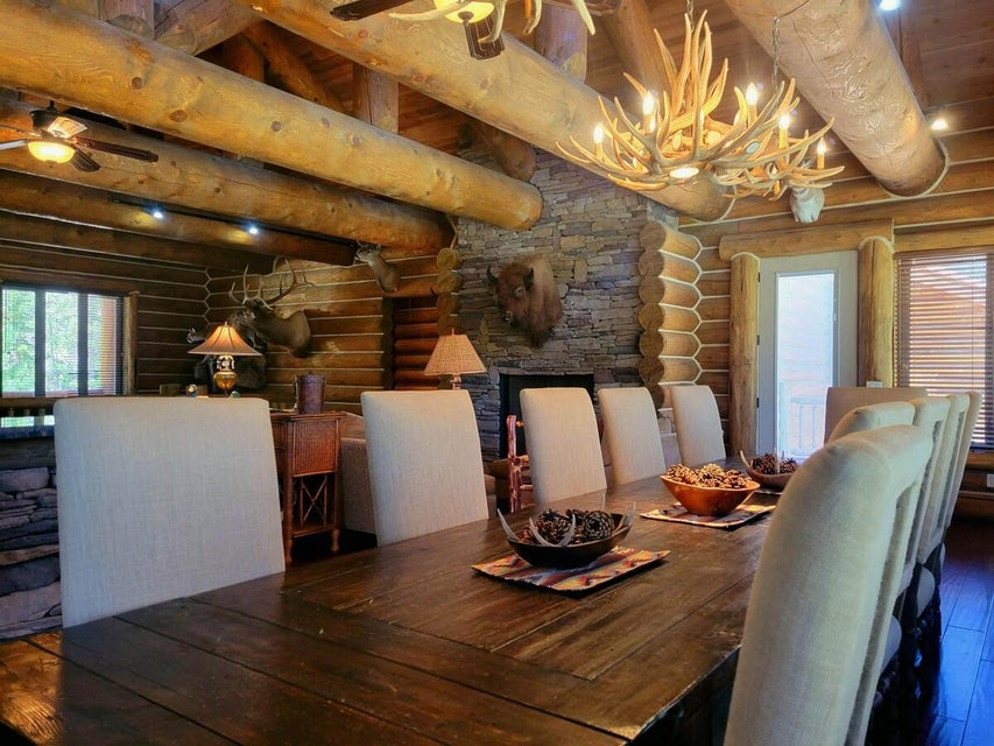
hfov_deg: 67.3
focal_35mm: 26
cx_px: 497
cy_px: 373
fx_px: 747
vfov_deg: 53.1
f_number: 1.8
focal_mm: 5.4
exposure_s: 1/60
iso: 200
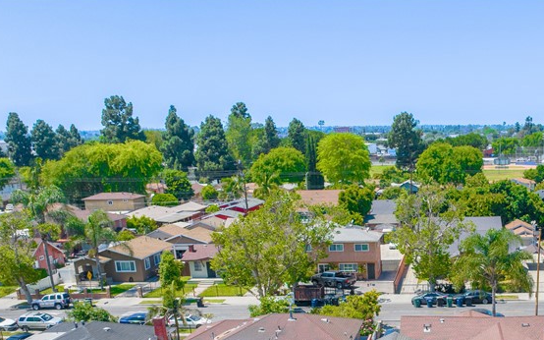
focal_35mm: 47
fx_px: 697
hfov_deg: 40.3
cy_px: 369
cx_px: 459
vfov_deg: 25.5
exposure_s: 1/2000
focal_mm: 12.29
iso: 110
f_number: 2.8
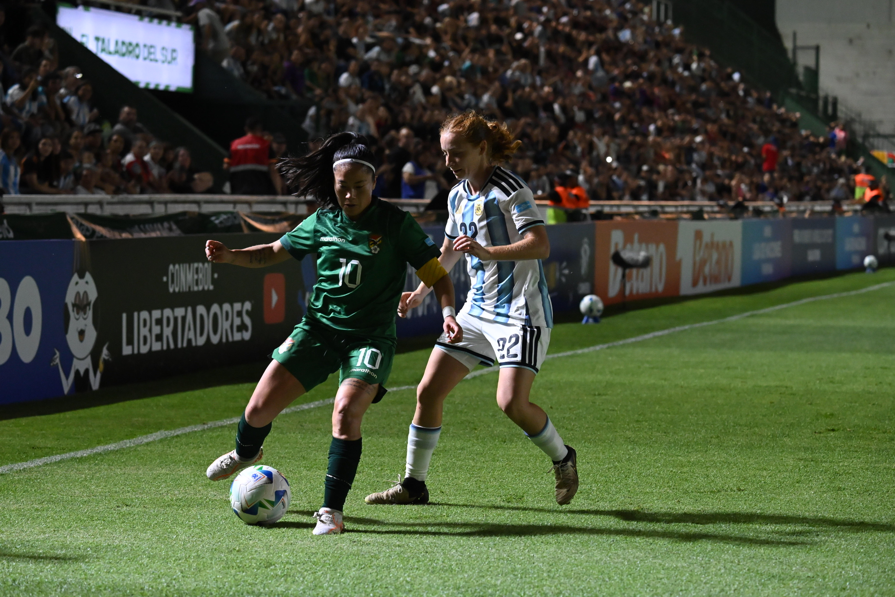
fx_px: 3107
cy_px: 298
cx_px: 448
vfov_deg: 11.0
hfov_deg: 16.4
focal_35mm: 125
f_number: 5.6
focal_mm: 125
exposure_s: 1/1600
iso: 8000
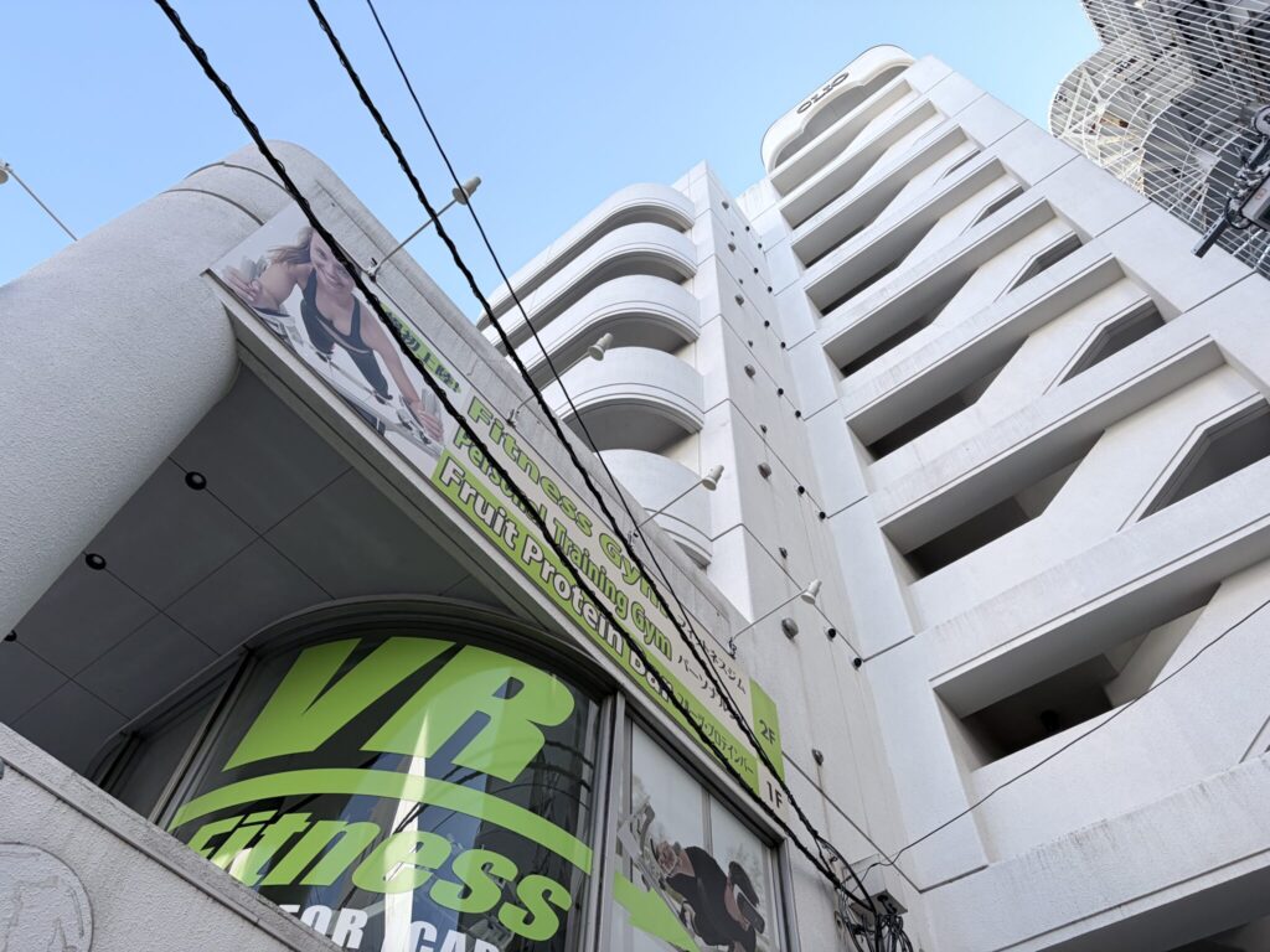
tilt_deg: +58.0
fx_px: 954
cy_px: 476
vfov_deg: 53.1
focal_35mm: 26
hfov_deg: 67.3
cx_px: 635
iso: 50
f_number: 1.6
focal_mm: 5.96
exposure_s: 1/830
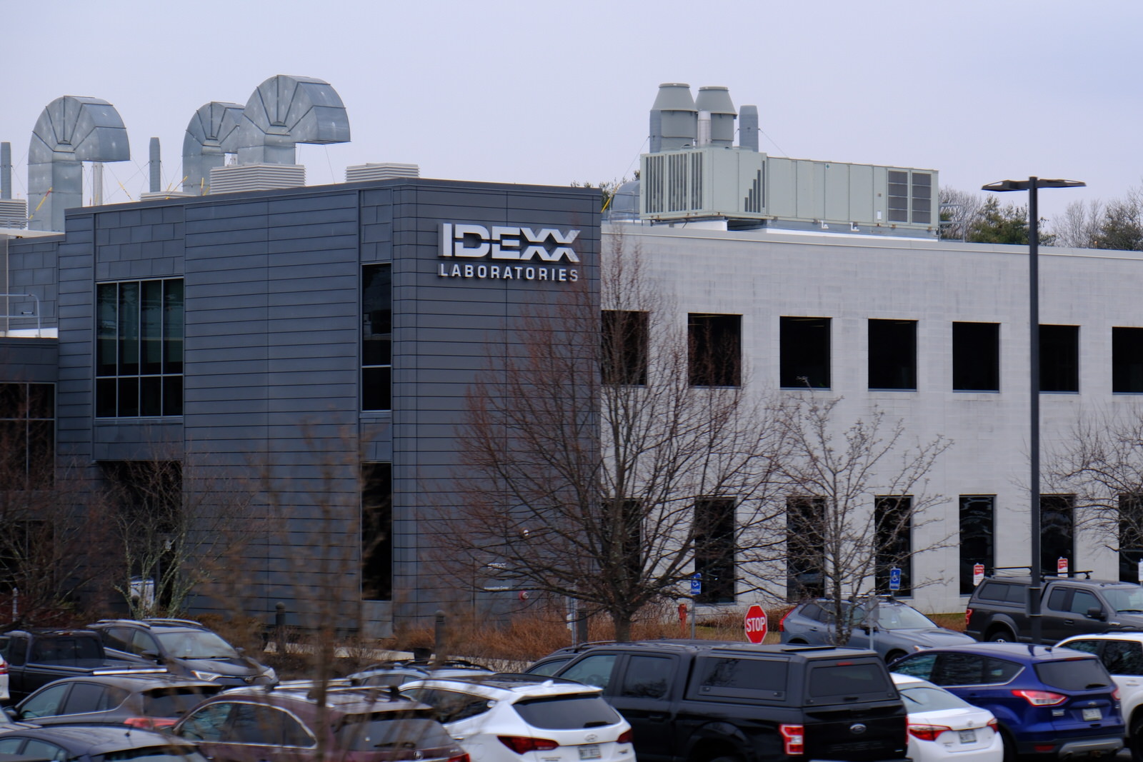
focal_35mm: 88
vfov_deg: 15.5
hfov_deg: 23.1
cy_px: 381
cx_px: 572
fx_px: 2794
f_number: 5.6
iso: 125
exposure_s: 1/200
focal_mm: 58.9
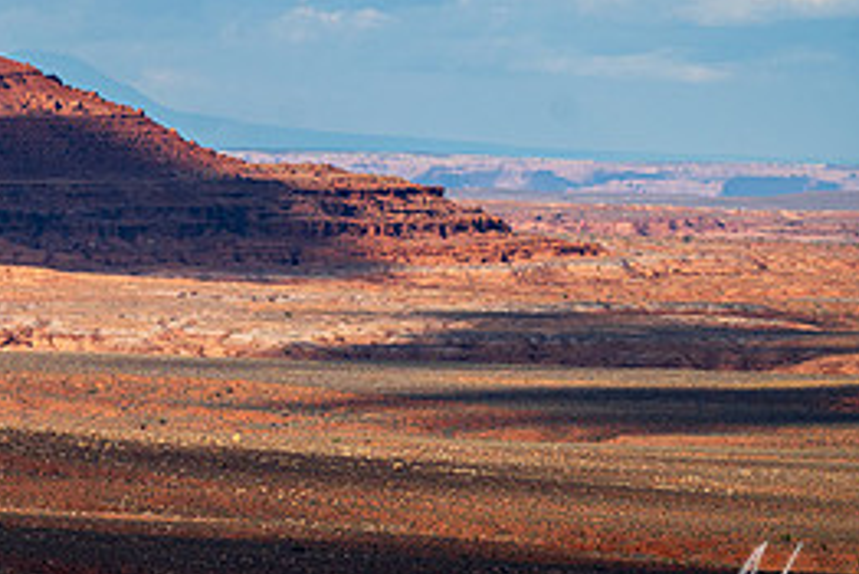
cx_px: 23
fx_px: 10313
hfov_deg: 4.8
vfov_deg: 3.2
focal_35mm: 432
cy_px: 28
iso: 200
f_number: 8
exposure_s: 1/1250
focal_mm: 130
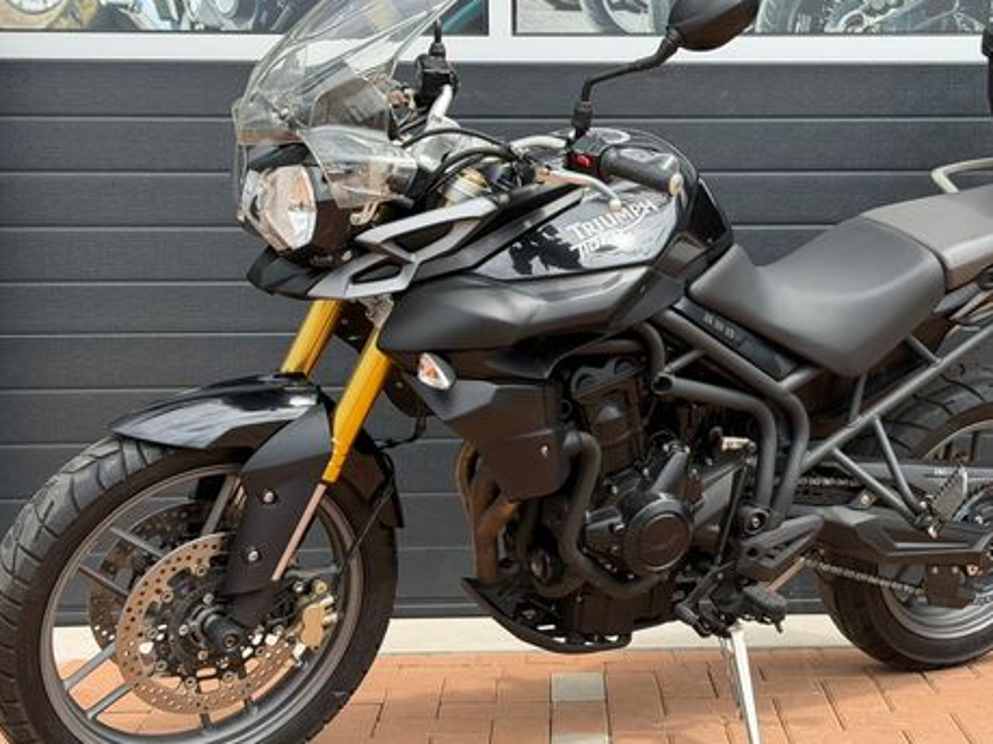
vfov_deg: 21.9
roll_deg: +0.4
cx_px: 651
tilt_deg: -2.8
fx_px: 1921
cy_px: 333
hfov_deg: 28.8
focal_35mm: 67
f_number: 1.78
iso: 64
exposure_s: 1/1403
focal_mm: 6.76
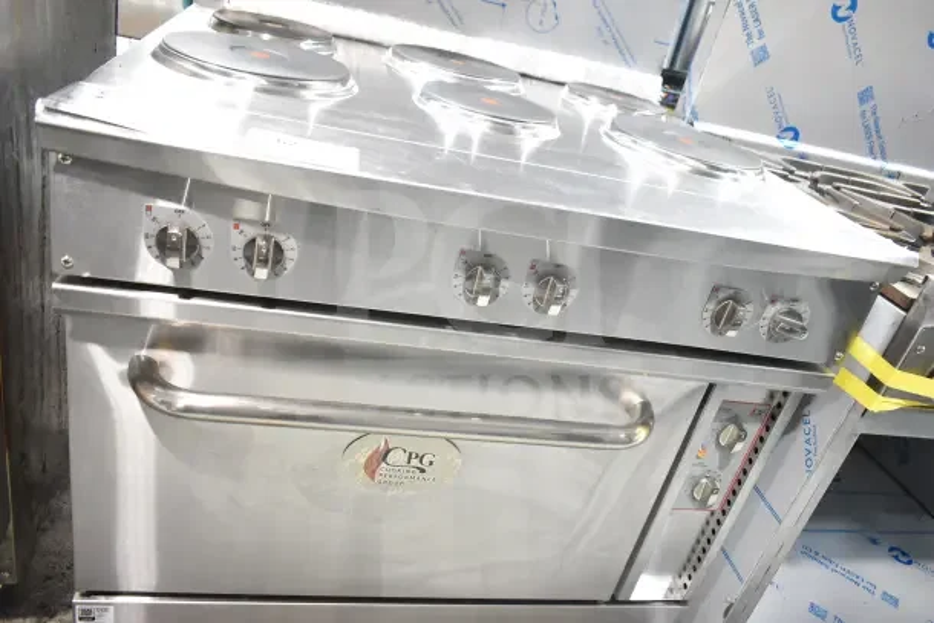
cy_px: 312
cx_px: 467
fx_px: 701
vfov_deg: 48.0
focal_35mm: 27
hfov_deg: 67.4
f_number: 3.5
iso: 1600
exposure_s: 1/40
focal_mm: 18
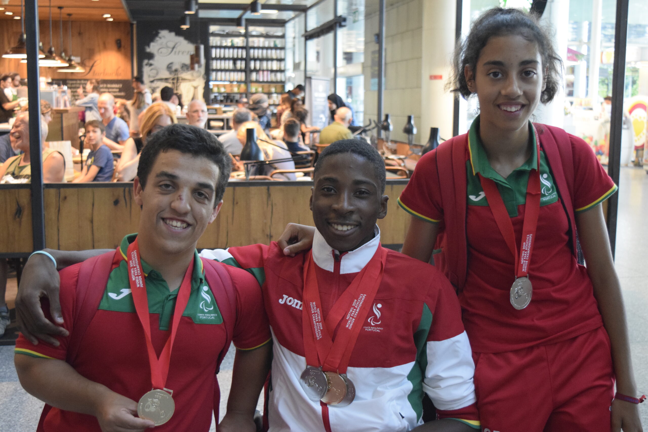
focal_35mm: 45
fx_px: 810
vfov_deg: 29.9
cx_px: 324
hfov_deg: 43.6
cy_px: 216
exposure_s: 1/80
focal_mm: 30
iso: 3200
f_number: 4.2
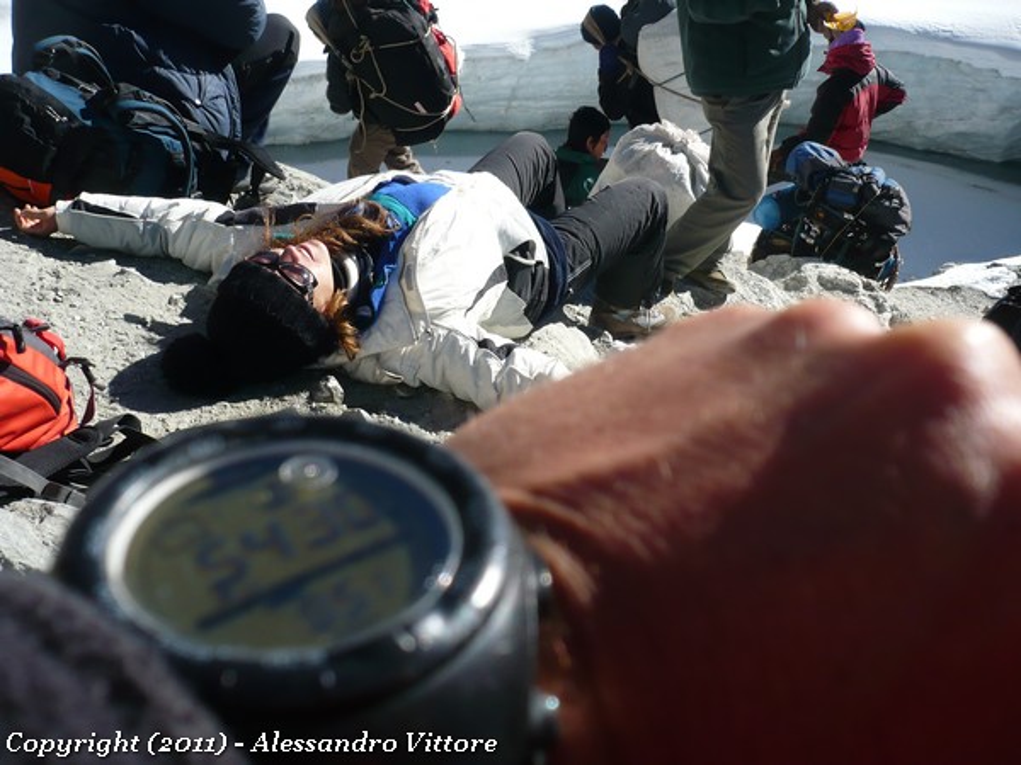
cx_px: 510
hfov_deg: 52.6
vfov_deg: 40.7
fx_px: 1032
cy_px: 382
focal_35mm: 35
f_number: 8
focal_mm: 5.8
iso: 100
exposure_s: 1/250
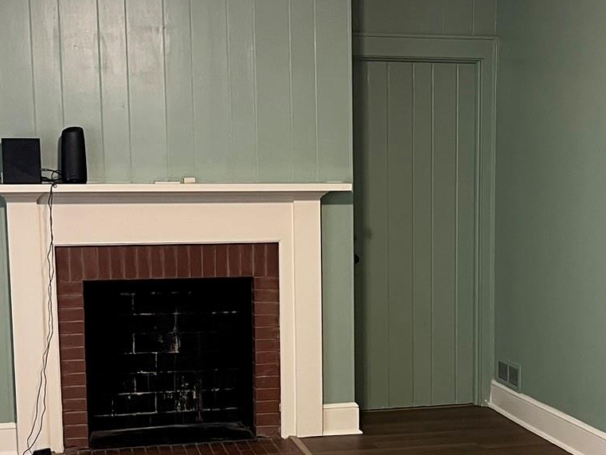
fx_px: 1226
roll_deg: +0.3
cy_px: 348
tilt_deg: -8.2
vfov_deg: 20.8
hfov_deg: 27.6
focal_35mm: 70
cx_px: 410
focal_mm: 5.1
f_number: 1.6
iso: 400
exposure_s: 1/60
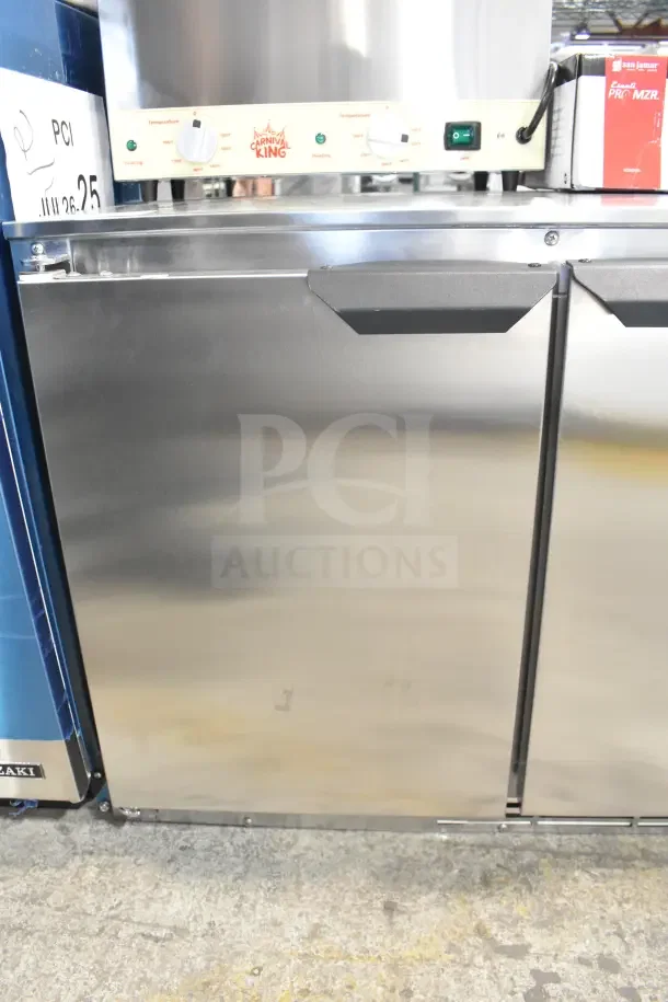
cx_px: 334
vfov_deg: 67.4
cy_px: 501
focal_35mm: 27
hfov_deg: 47.9
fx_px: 751
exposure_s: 1/125
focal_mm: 18
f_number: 5.6
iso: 6400
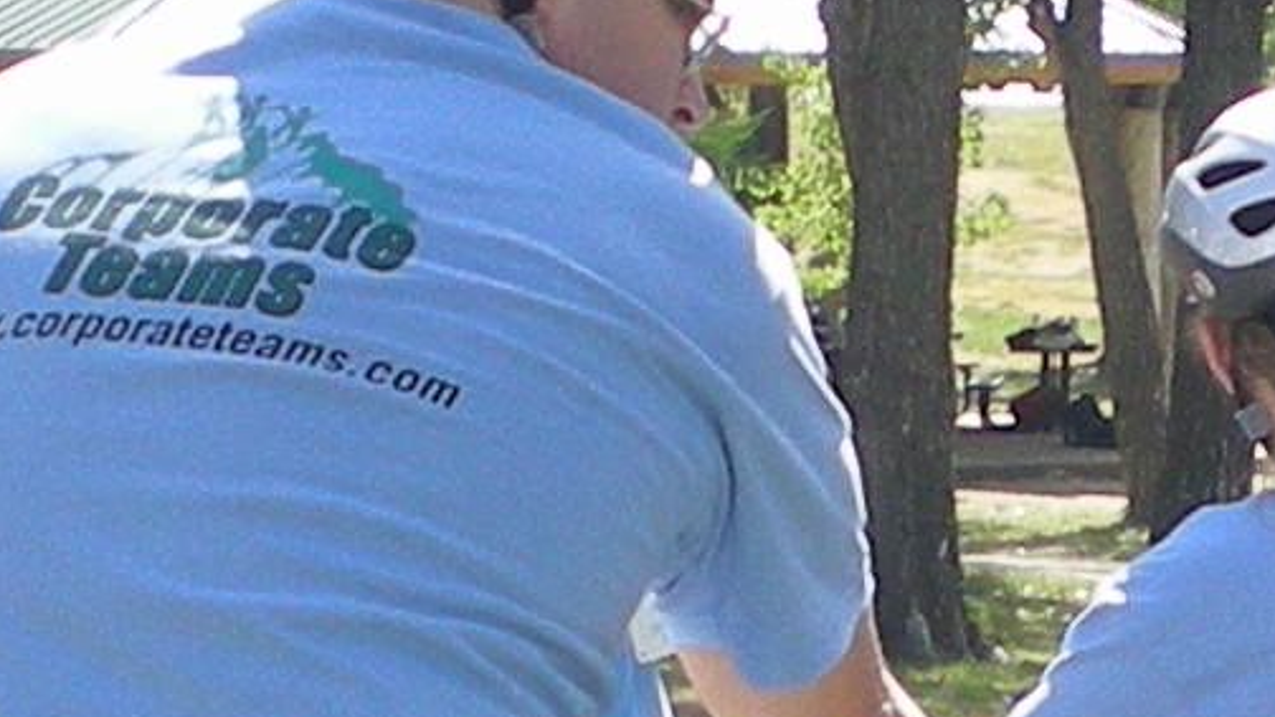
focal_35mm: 253
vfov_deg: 4.8
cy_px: 877
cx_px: 1328
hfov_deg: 8.5
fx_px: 8554
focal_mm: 6.3
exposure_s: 1/180
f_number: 4.6
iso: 77
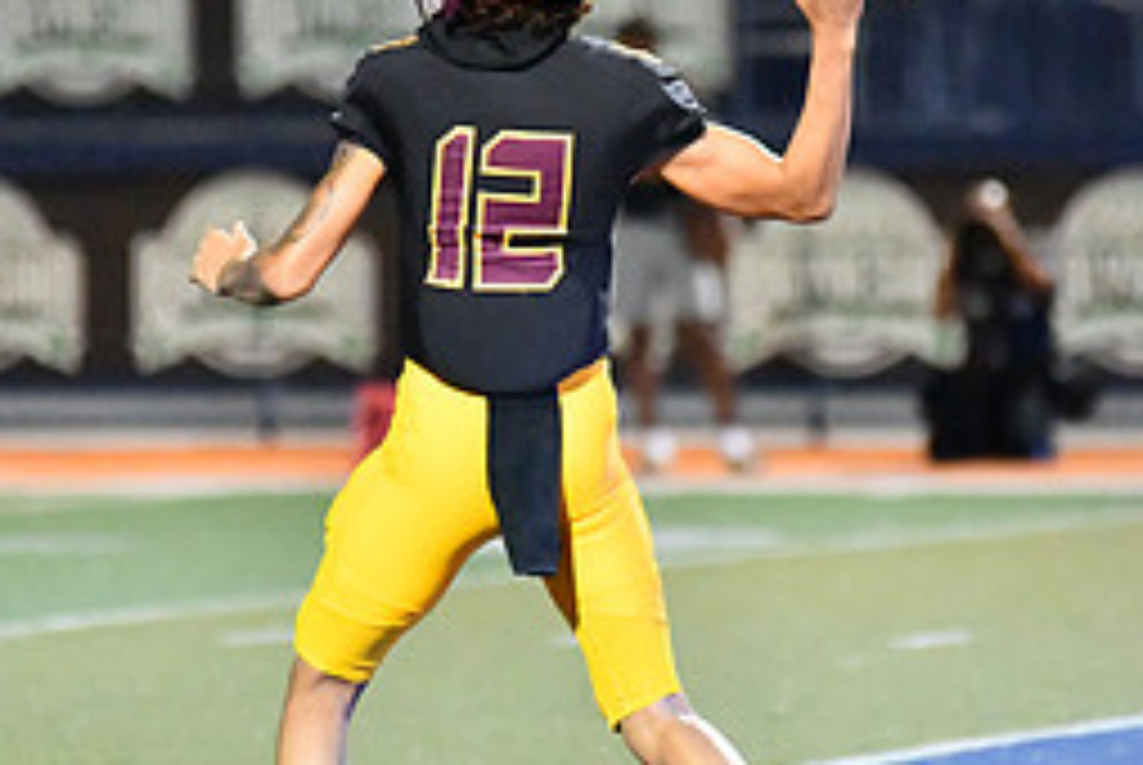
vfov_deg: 3.0
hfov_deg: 4.5
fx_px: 14494
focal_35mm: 456
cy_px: 241
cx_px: 608
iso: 20000
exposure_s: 1/3200
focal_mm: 200
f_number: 2.8
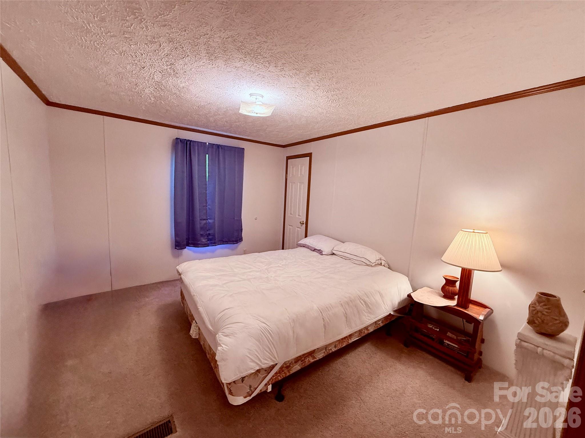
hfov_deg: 102.1
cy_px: 219
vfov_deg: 85.7
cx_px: 292
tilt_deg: -6.6
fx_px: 237
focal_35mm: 14
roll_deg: -2.5
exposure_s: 1/60
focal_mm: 2.22
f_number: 2.2
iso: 250
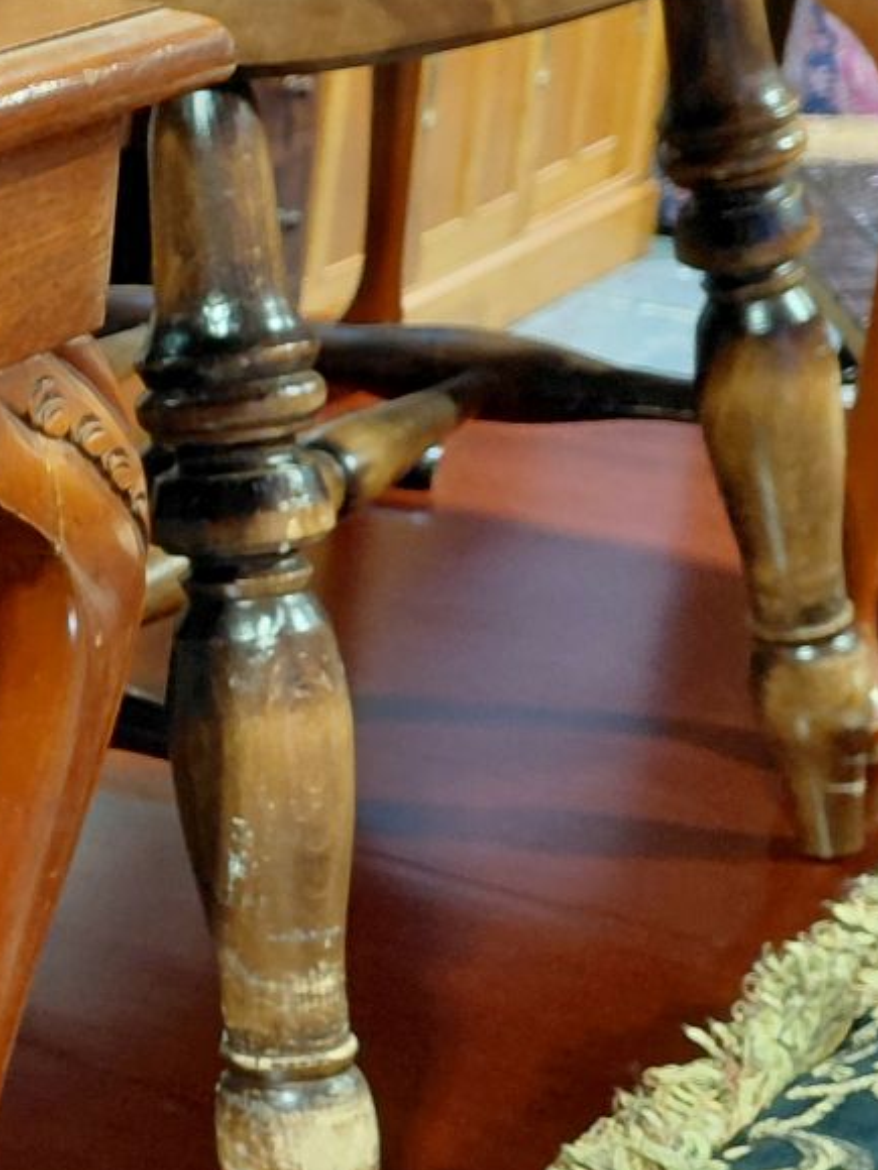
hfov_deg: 14.7
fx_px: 2976
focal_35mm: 88
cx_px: -684
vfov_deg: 22.2
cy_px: 742
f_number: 1.8
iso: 250
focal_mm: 4.69
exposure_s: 1/50.1
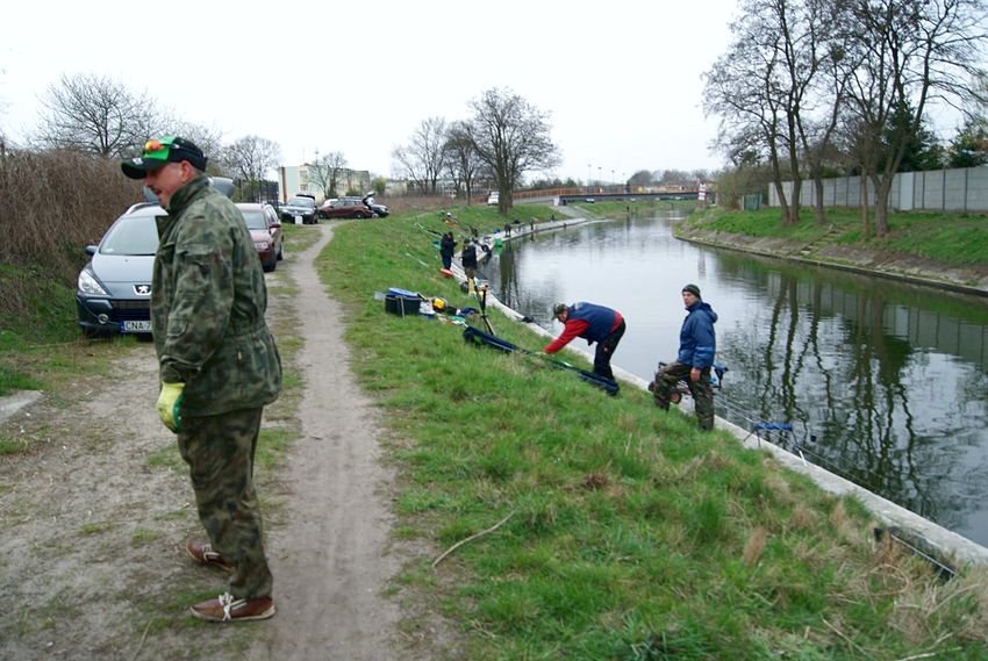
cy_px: 330
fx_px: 824
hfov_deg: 61.9
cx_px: 494
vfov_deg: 43.7
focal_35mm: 30
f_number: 5
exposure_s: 1/50
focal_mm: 20
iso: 100
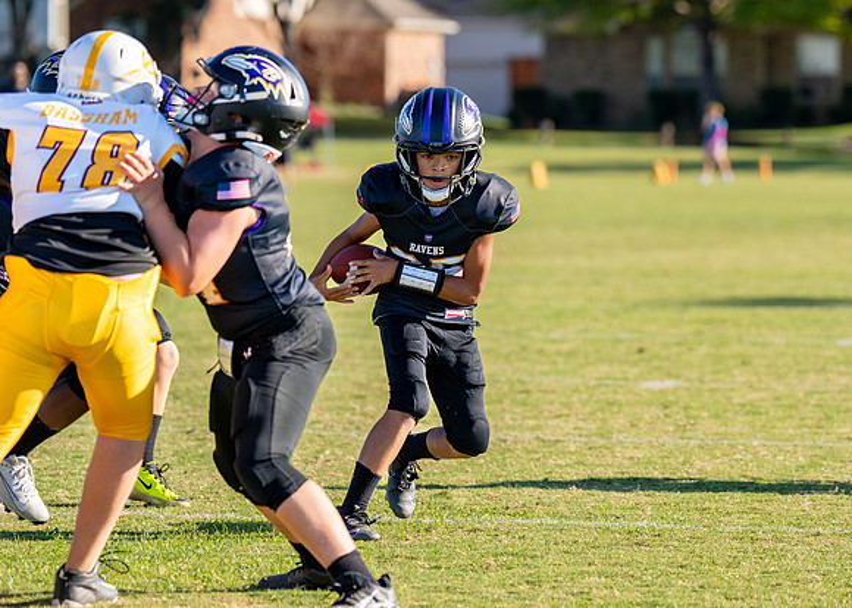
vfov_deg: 6.3
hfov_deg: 8.9
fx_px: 5482
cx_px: 527
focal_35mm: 227
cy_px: 227
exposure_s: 1/2500
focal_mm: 135
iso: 160
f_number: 2.8
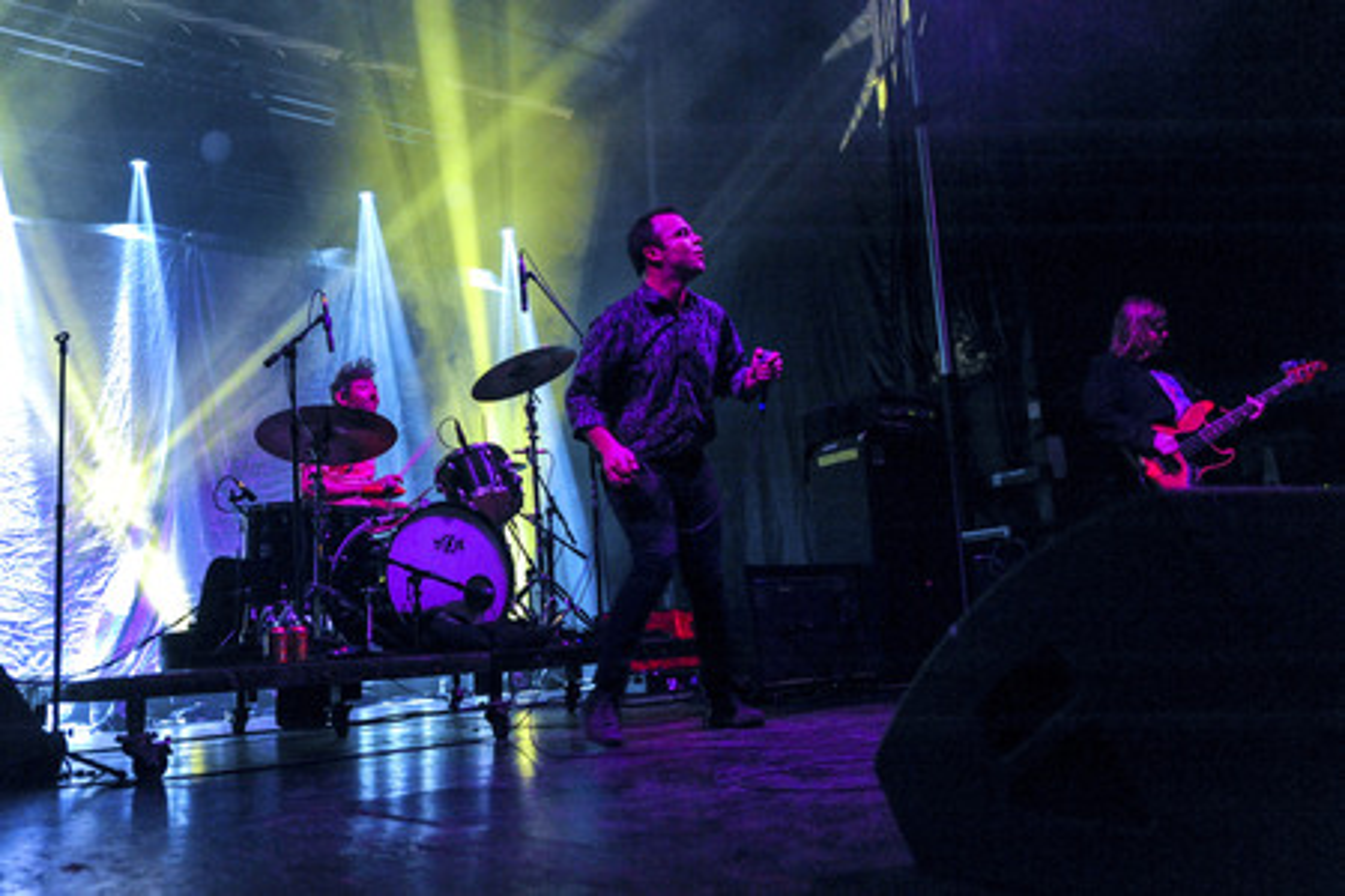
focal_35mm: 32
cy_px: 448
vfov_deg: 41.1
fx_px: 1195
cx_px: 672
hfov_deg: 58.7
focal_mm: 32
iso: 6400
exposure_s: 1/100
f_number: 2.8
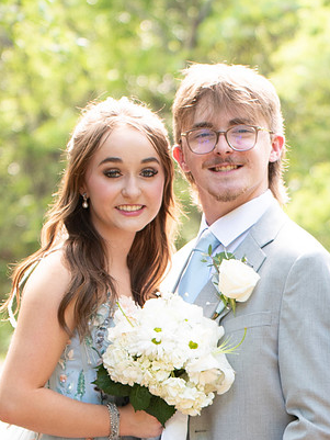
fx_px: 3926
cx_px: 462
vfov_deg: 6.4
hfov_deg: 4.8
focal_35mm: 309
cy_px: 480
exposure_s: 1/100
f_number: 2.8
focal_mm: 70
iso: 100
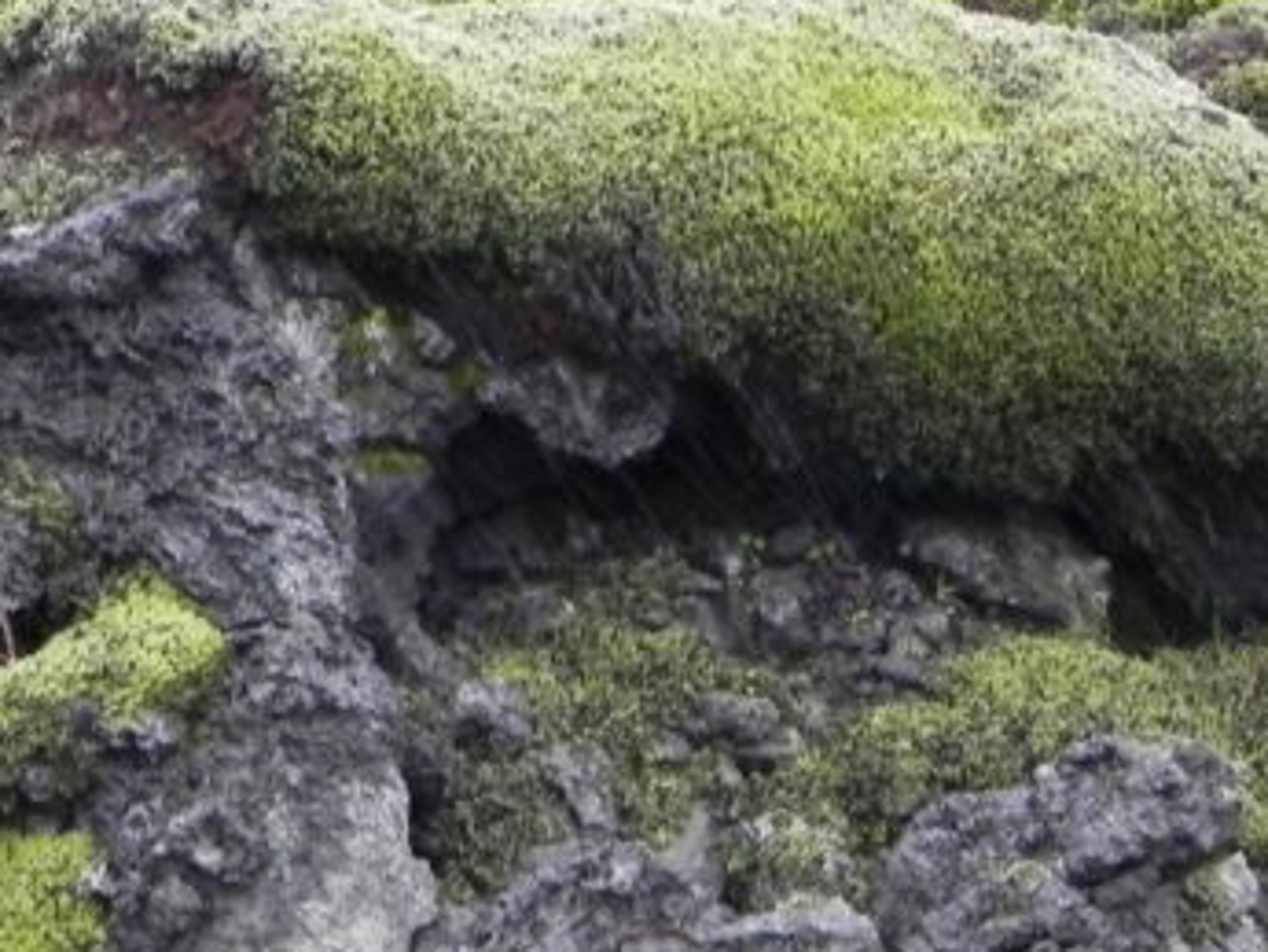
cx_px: 92
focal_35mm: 427
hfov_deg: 4.6
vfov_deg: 3.5
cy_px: -232
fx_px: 15647
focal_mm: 25.7
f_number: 4.5
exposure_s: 1/51.1
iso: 160
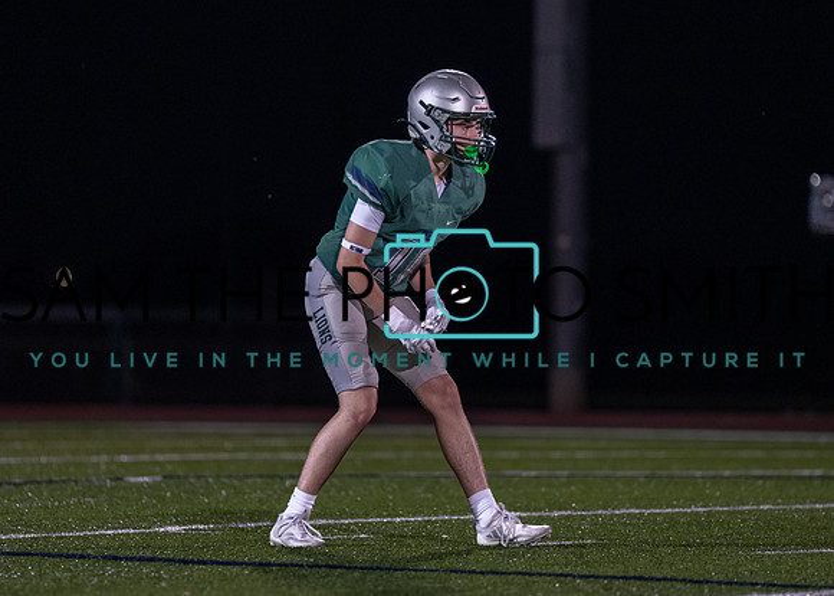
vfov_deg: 4.7
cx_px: 422
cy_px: 278
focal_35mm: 308
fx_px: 7300
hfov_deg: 6.5
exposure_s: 1/1000
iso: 2000
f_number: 2.8
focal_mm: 200
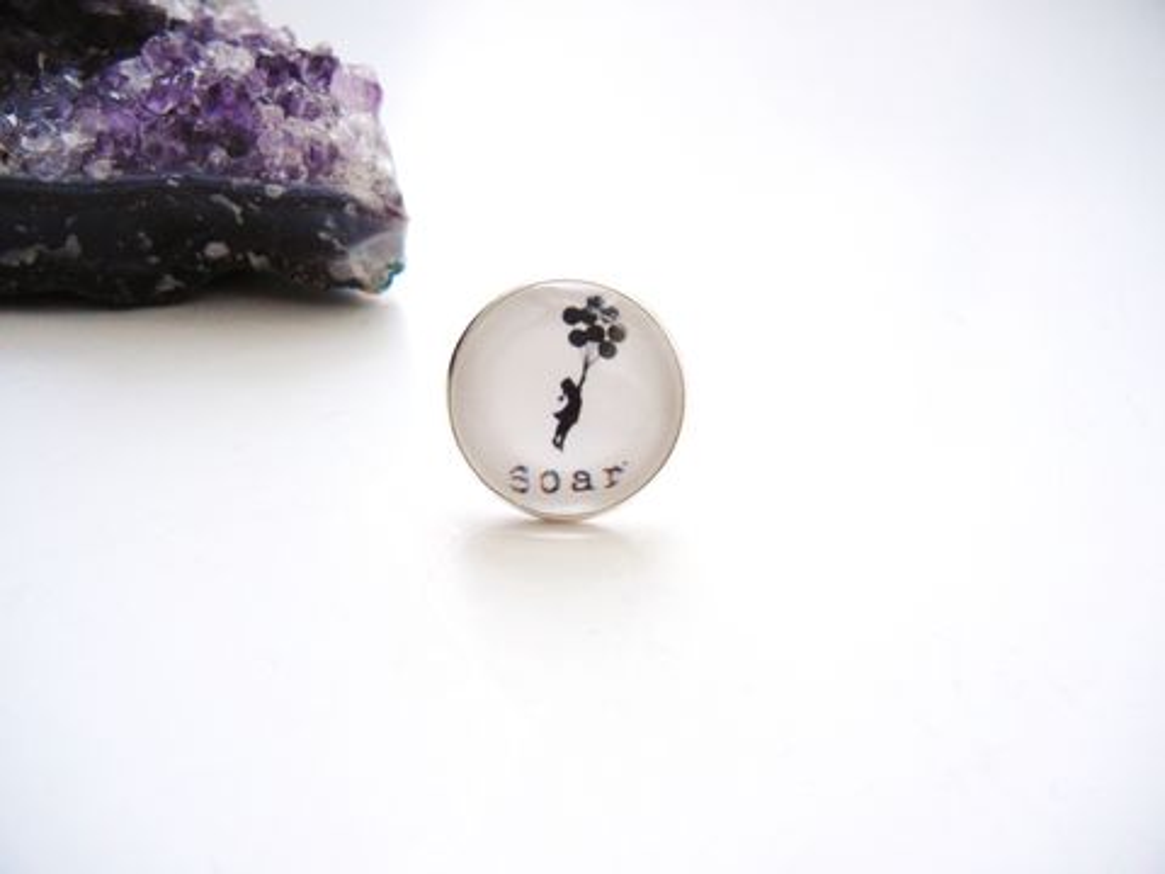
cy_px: 437
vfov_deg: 46.8
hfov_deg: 60.0
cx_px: 582
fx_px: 1010
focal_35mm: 30
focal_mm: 5.4
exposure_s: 1/24.1
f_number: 3.5
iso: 400
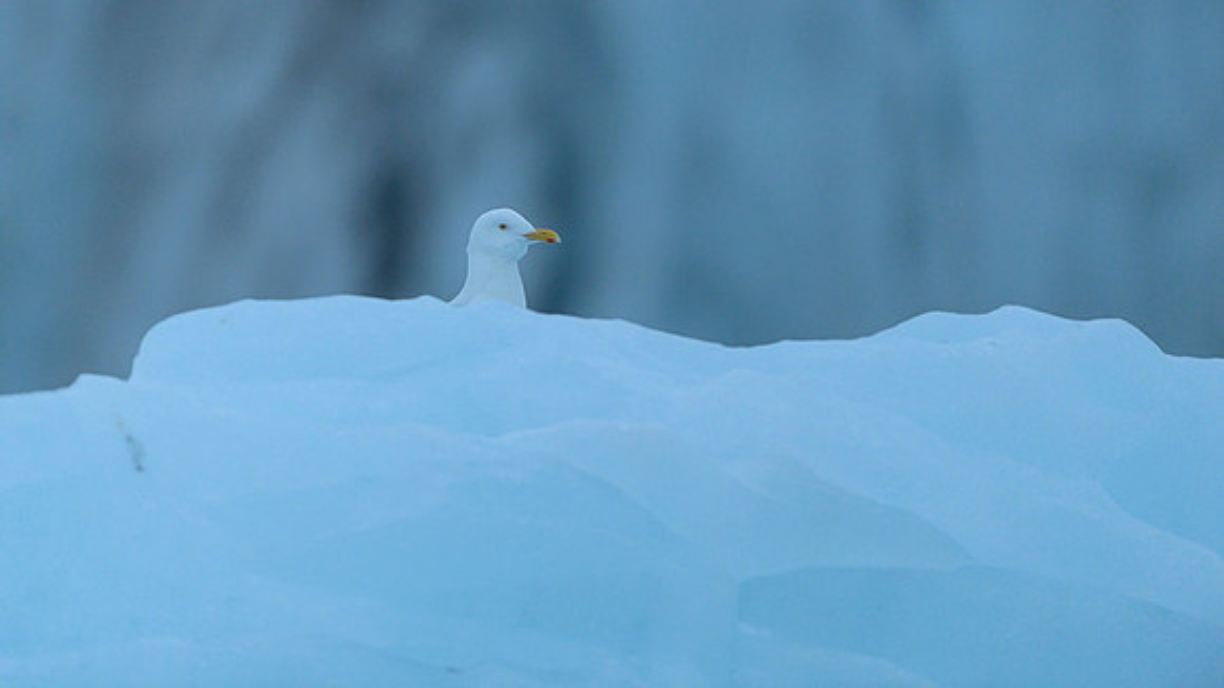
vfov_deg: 2.1
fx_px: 18994
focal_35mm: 585
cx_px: 540
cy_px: 232
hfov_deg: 3.7
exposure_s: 1/2000
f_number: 4
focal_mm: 500
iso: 2500
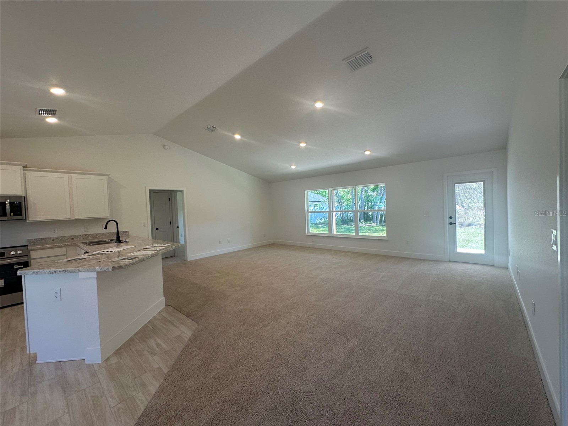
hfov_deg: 102.1
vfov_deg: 85.7
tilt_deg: -0.2
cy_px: 213
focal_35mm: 14
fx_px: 230
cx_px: 284
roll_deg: +2.0
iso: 80
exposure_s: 1/120
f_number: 2.2
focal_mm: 2.22
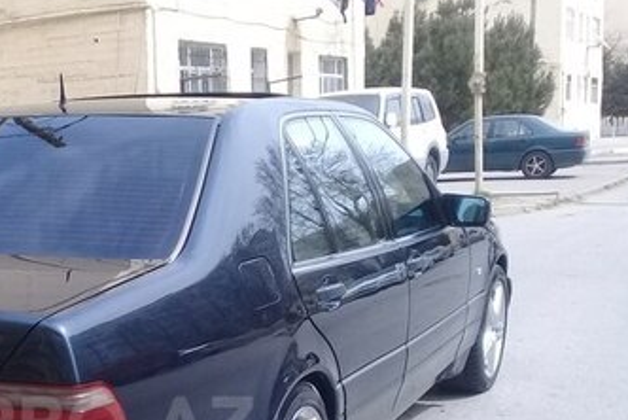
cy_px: 425
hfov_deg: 30.0
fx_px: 1117
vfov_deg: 20.6
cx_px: 61
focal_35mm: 64
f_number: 2.2
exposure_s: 1/561
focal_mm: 3.3
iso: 50
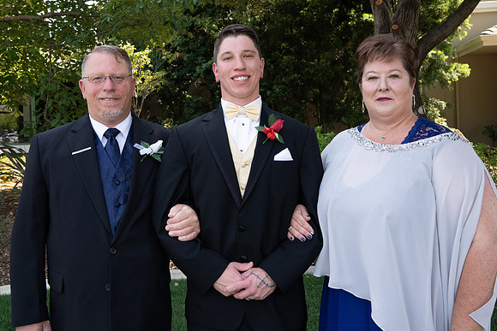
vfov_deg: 38.7
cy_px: 130
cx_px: 237
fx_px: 470
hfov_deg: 55.7
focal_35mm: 34
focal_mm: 28
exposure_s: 1/160
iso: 400
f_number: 9
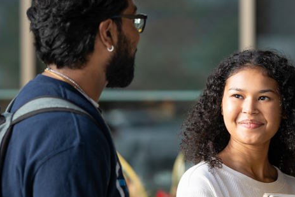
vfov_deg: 3.2
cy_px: 201
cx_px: 152
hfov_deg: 4.7
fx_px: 3565
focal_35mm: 435
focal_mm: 105
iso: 125
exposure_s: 1/250
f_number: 2.5
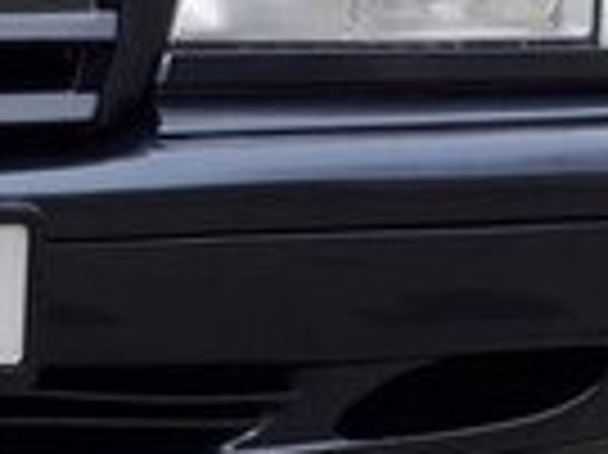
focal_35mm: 137
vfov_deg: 10.7
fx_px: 2404
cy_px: -47
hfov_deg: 13.4
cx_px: -365
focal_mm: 3.7
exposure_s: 1/221
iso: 40
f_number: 1.9
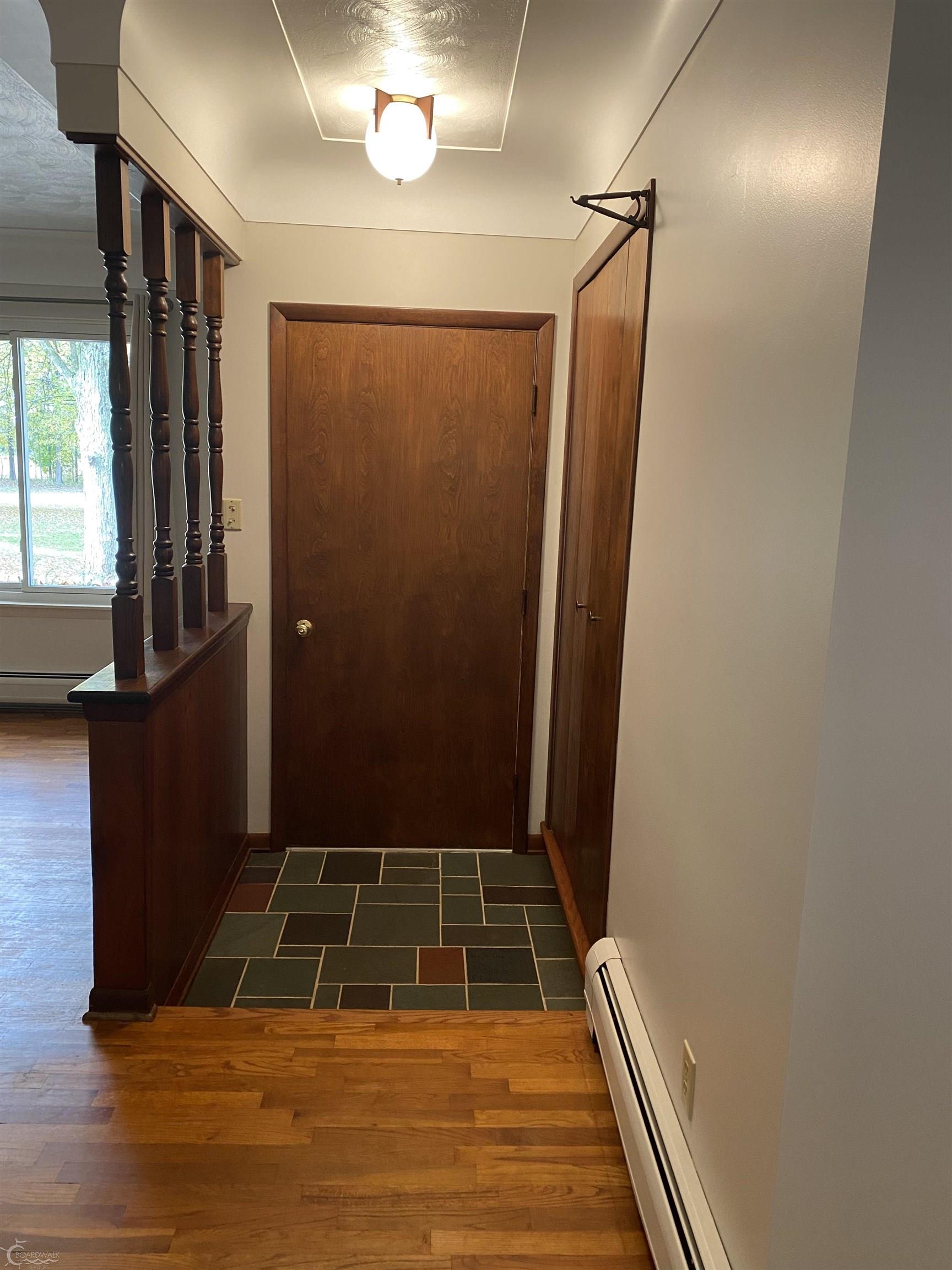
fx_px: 953
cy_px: 635
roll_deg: -1.7
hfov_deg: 53.1
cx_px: 476
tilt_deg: -10.3
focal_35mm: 26
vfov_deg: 67.3
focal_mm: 4.25
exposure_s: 1/60
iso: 160
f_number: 1.8
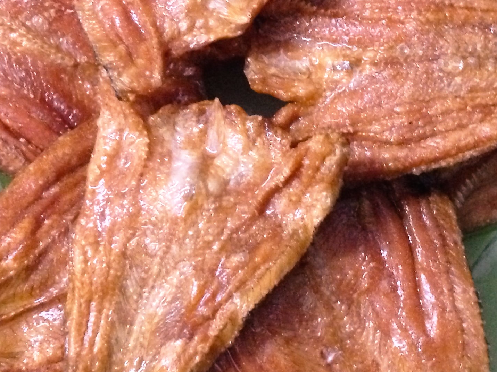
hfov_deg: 26.0
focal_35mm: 75
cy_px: 125
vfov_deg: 19.6
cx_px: 283
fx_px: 1077
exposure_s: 1/15
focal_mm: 4.12
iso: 640
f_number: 2.4
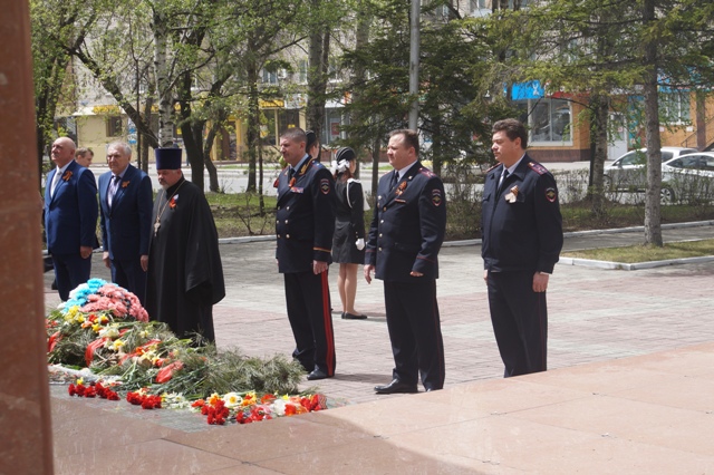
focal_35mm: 75
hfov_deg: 27.0
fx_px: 1487
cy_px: 238
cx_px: 357
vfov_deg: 18.2
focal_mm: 50
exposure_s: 1/125
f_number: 10
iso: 100
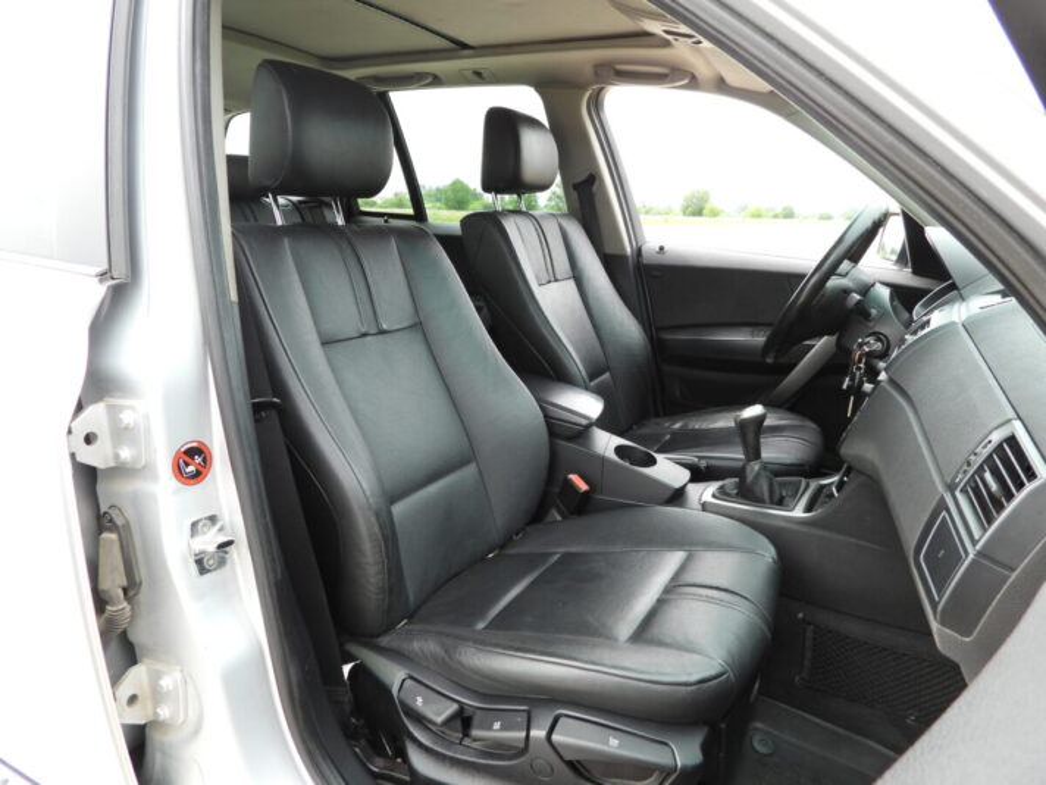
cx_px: 523
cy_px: 392
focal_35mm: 24
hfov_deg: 71.6
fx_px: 725
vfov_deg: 56.8
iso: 100
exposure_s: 1/125
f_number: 2.8
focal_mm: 4.3
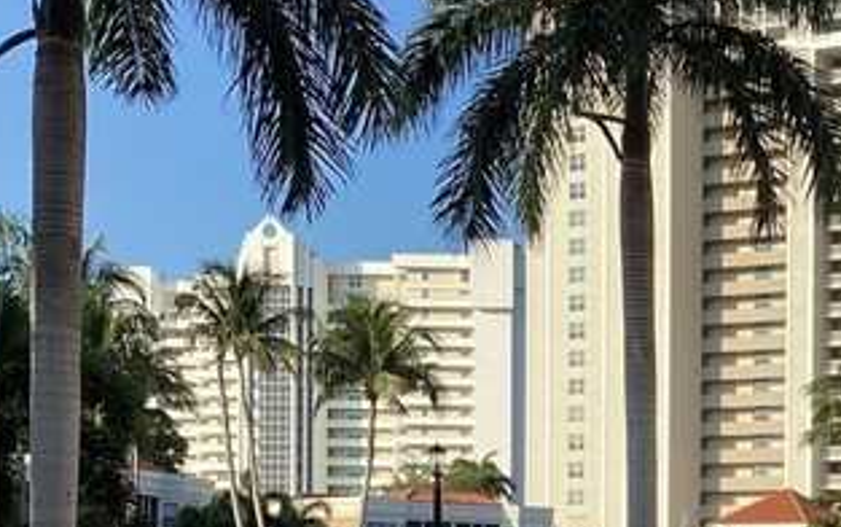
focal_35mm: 84
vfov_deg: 15.1
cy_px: 621
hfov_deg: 23.0
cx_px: 948
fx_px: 1926
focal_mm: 3.3
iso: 25
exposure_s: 1/936
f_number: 2.4
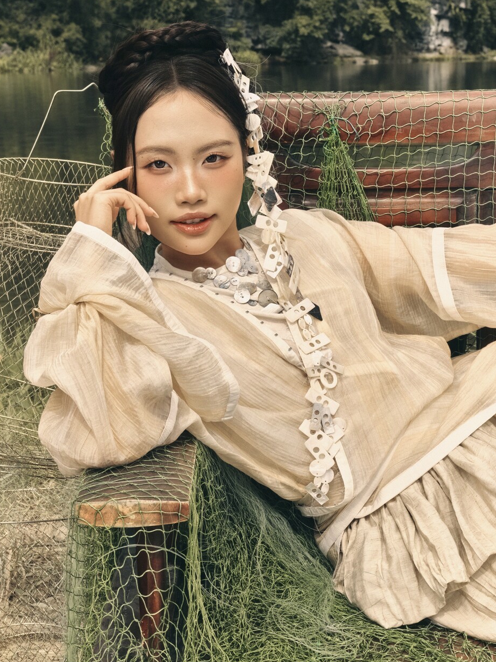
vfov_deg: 28.6
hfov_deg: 21.6
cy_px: 345
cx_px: 244
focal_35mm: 68
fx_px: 1299
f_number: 20
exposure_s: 1/125
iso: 500
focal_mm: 80
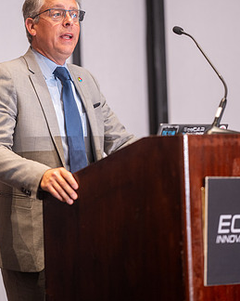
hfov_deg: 8.8
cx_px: 106
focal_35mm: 176
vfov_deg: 11.0
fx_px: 1563
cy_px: 132
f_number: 1.8
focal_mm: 135
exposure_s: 1/200
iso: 1600
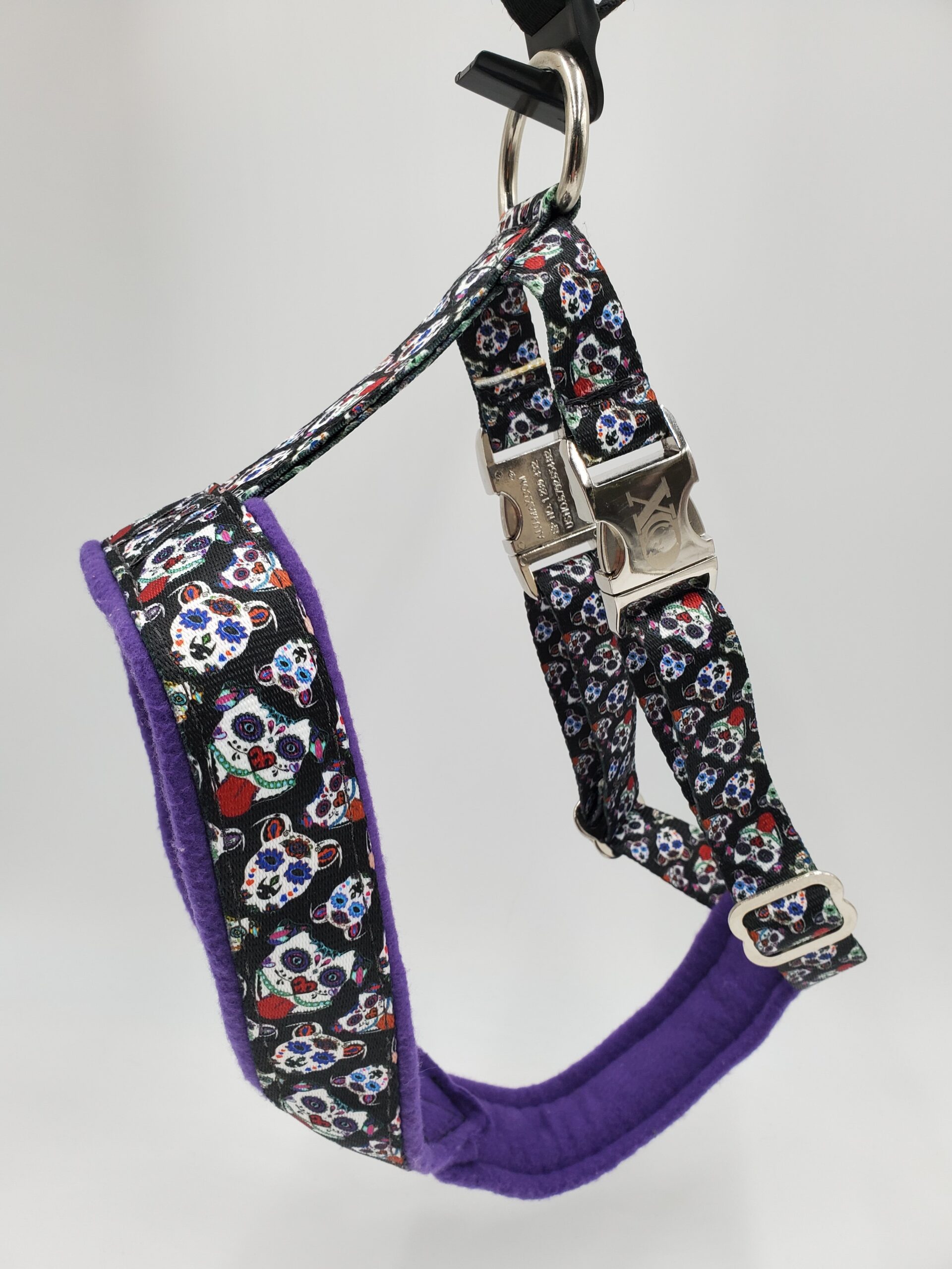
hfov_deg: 53.1
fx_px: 953
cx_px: 476
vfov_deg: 67.3
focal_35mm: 26
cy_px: 634
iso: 64
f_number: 2.4
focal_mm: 4.3
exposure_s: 1/120
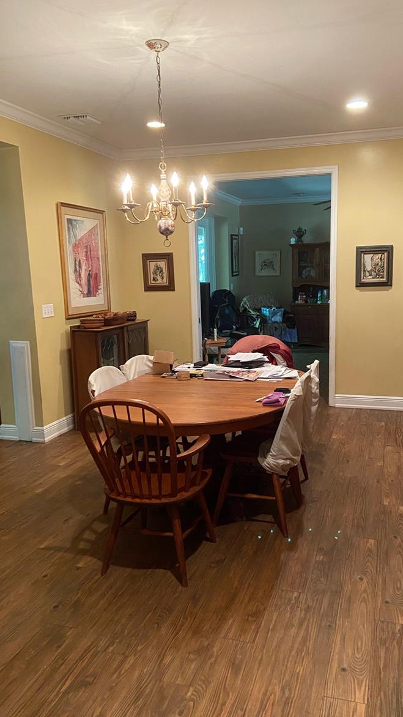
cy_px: 363
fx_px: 551
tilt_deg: -9.0
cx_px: 231
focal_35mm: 29
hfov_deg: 40.1
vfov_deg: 66.1
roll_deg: +1.8
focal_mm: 4.25
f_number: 1.8
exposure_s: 1/40
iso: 500
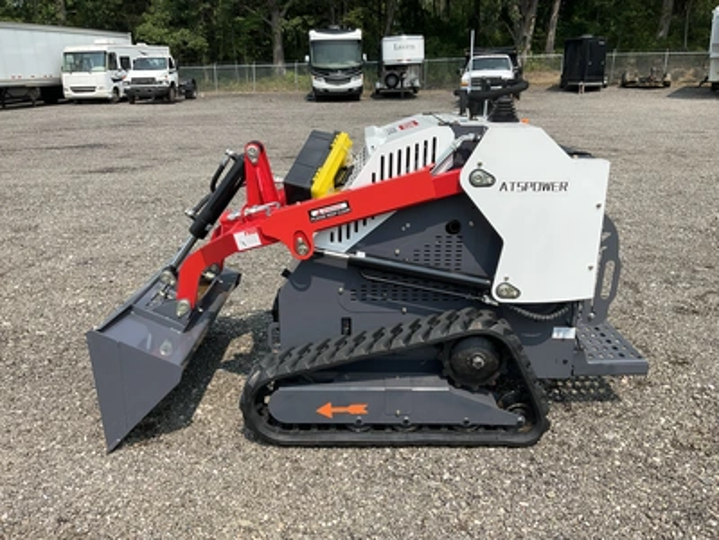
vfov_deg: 48.2
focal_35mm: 29
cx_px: 360
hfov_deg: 61.7
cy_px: 270
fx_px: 602
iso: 25
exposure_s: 1/1730
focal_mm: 3
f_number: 1.8
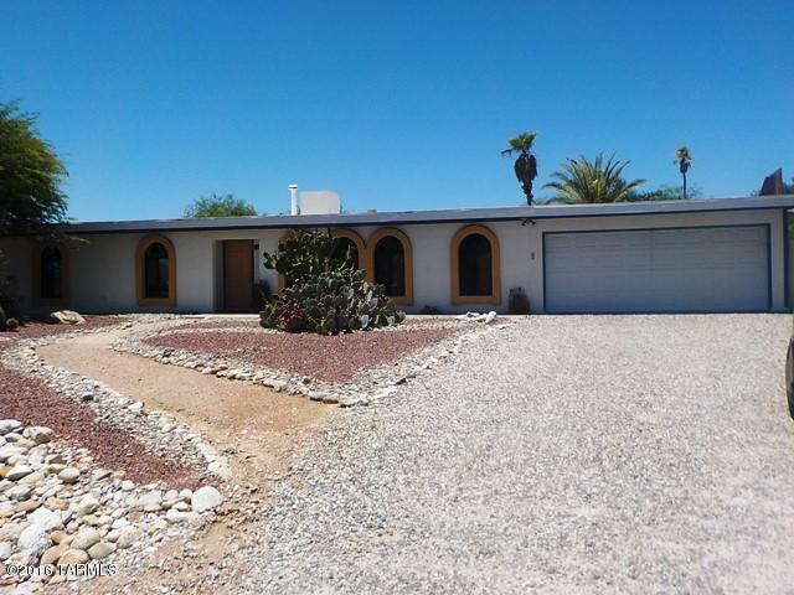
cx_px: 397
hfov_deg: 60.0
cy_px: 298
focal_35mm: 30
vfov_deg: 46.8
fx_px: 688
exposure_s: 1/500
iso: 125
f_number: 6.6
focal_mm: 4.1
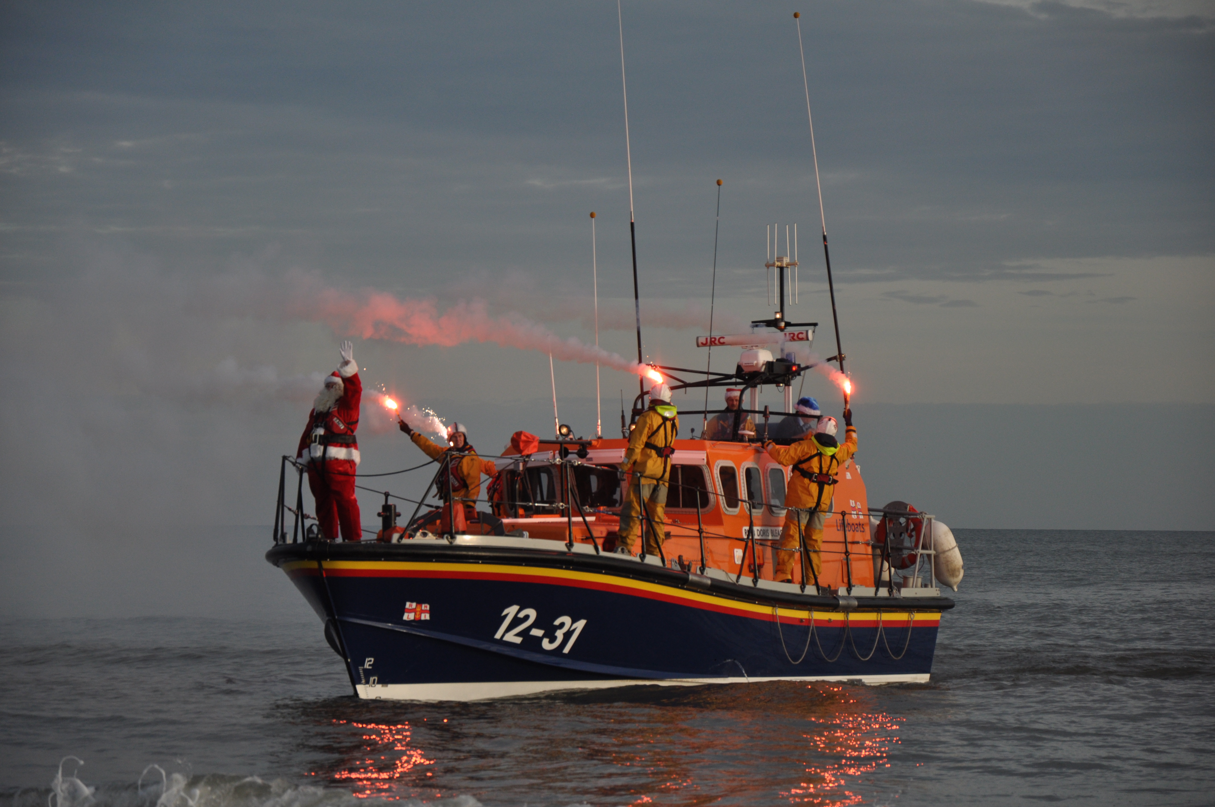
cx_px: 608
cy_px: 404
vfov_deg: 8.7
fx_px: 5309
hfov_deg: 13.1
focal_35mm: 158
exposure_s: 1/2000
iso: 400
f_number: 5.6
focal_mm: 105
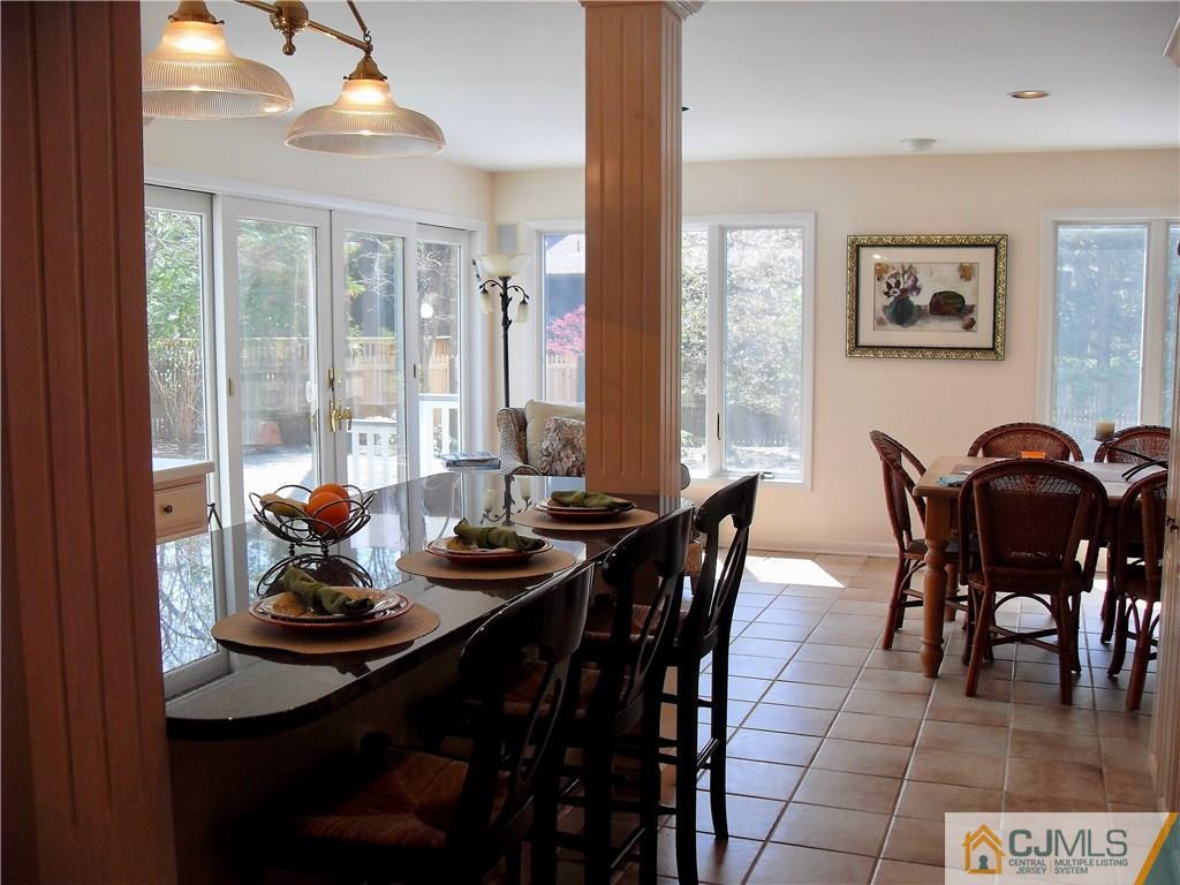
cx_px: 590
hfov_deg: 54.0
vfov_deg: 41.8
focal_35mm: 34
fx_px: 1159
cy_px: 442
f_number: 2.8
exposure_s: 1/90
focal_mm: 6.3
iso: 80
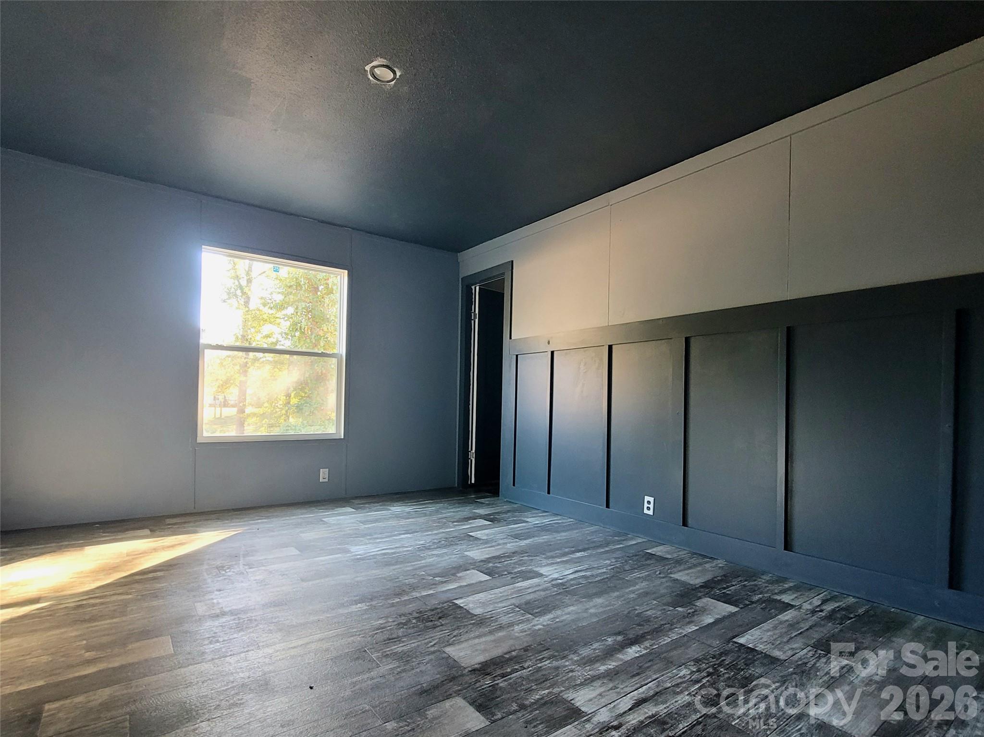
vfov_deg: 89.9
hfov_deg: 106.2
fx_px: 369
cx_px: 492
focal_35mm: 13
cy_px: 368
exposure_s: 1/30
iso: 320
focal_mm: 2.2
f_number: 2.2
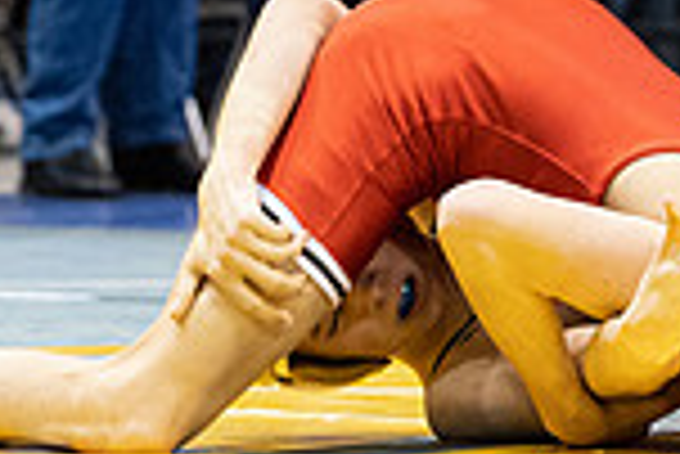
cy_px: -38
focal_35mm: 510
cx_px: 468
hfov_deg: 4.0
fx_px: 9642
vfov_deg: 2.7
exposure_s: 1/500
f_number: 4
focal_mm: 133
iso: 8000
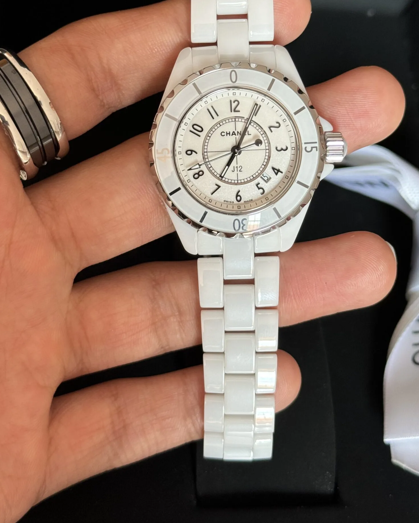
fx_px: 1008
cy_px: 195
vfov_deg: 29.0
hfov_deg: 23.5
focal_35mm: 65
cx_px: 219
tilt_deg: -45.9
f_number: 1.78
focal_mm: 6.76
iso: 125
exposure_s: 1/60
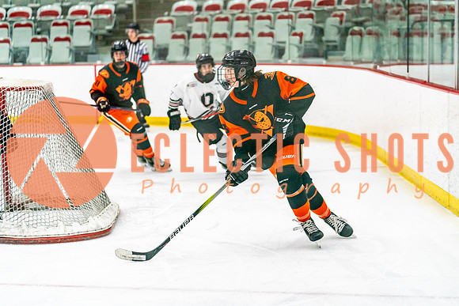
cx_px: 248
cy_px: 153
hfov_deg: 18.4
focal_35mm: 111
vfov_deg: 12.3
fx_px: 1420
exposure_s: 1/1250
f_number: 2.8
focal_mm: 103
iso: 3200
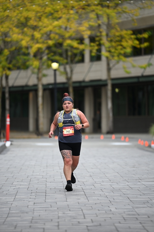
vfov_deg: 10.3
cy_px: 116
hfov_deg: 6.9
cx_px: 77
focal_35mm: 200
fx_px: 1282
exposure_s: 1/2500
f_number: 2.8
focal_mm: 200
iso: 640
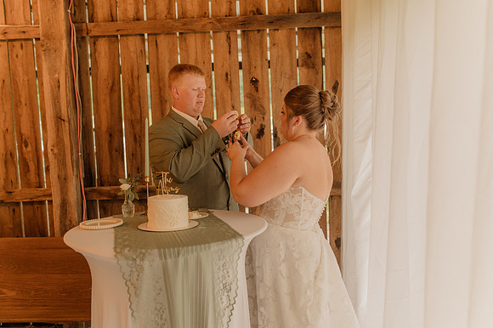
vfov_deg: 37.8
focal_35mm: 35
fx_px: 479
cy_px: 164
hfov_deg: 54.5
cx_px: 246
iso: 640
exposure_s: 1/200
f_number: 2.5
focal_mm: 35
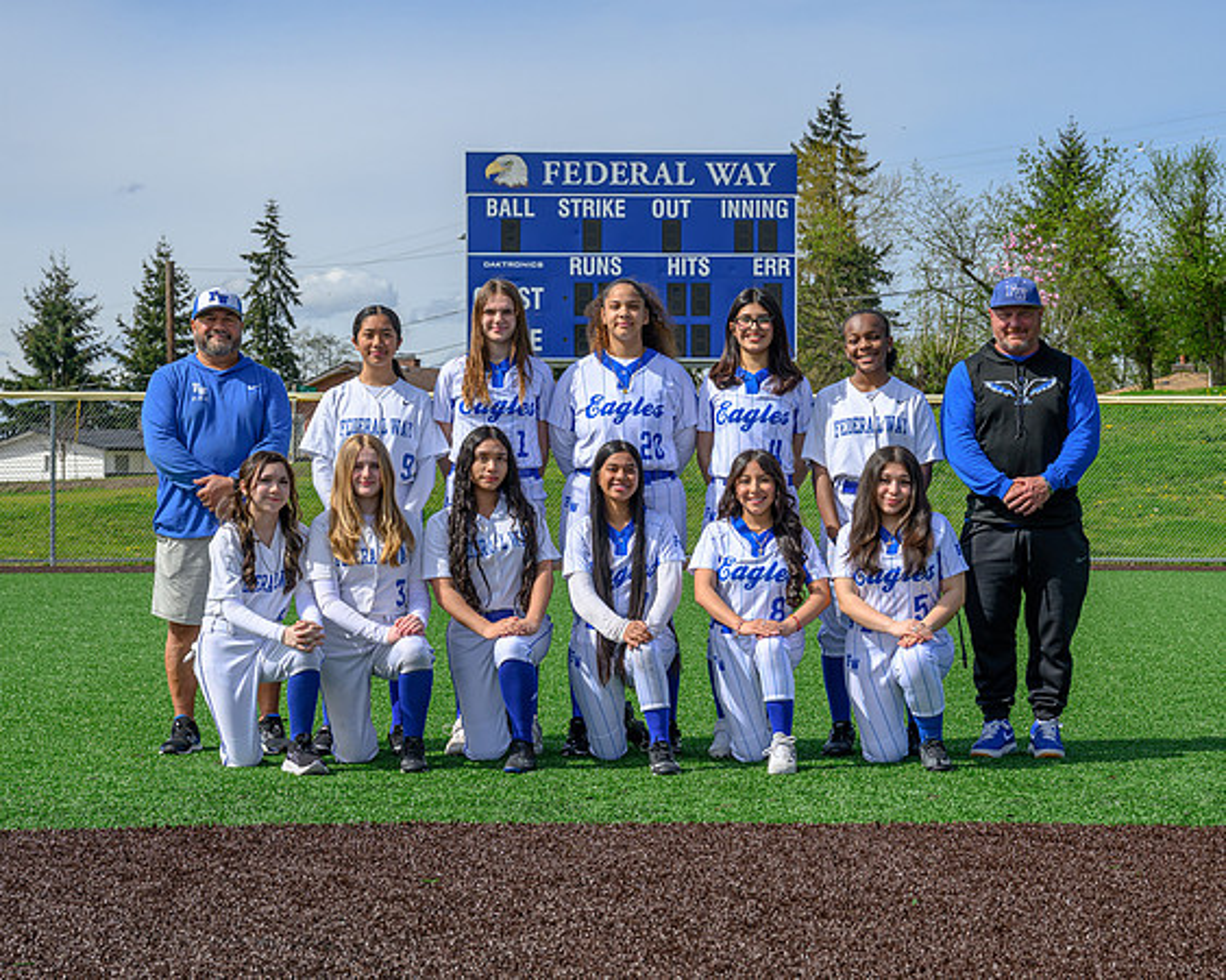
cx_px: 611
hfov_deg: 29.5
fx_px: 2332
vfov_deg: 23.7
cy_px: 496
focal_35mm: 64
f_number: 6.3
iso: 100
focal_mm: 48
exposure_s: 1/640
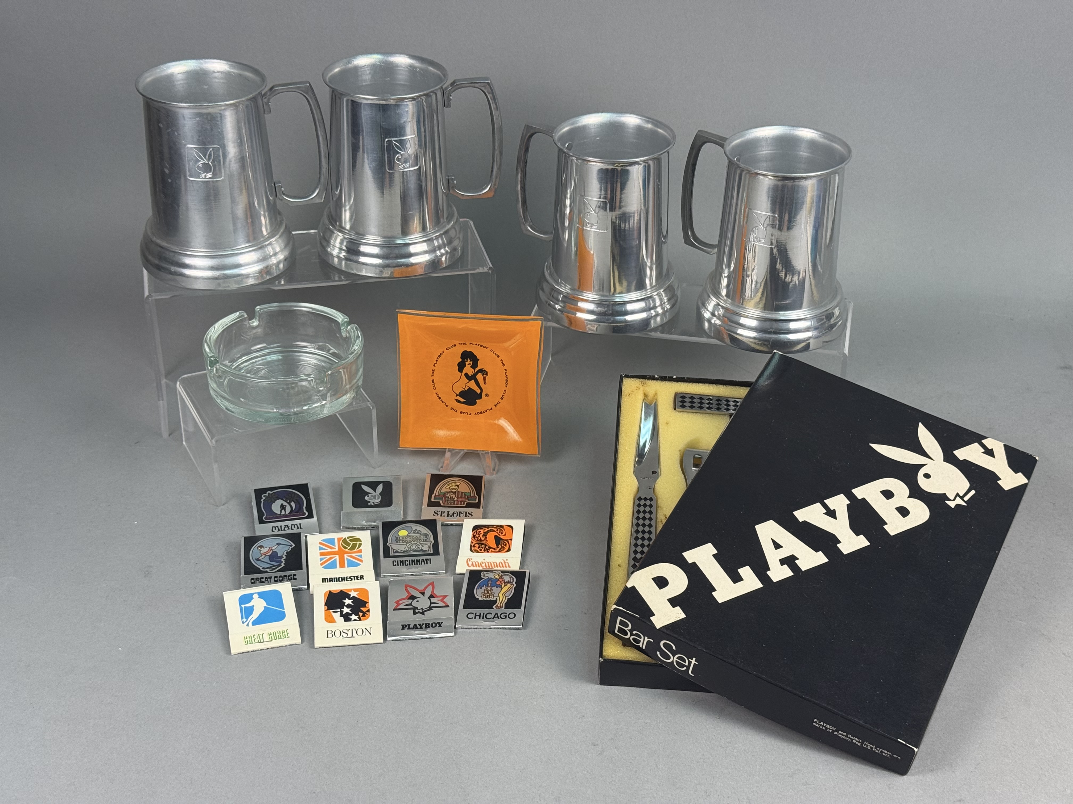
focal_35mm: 48
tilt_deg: -30.7
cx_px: 536
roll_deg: -0.3
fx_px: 1488
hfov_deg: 39.7
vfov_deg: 30.3
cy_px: 402
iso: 80
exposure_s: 1/120
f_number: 1.78
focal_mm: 6.76
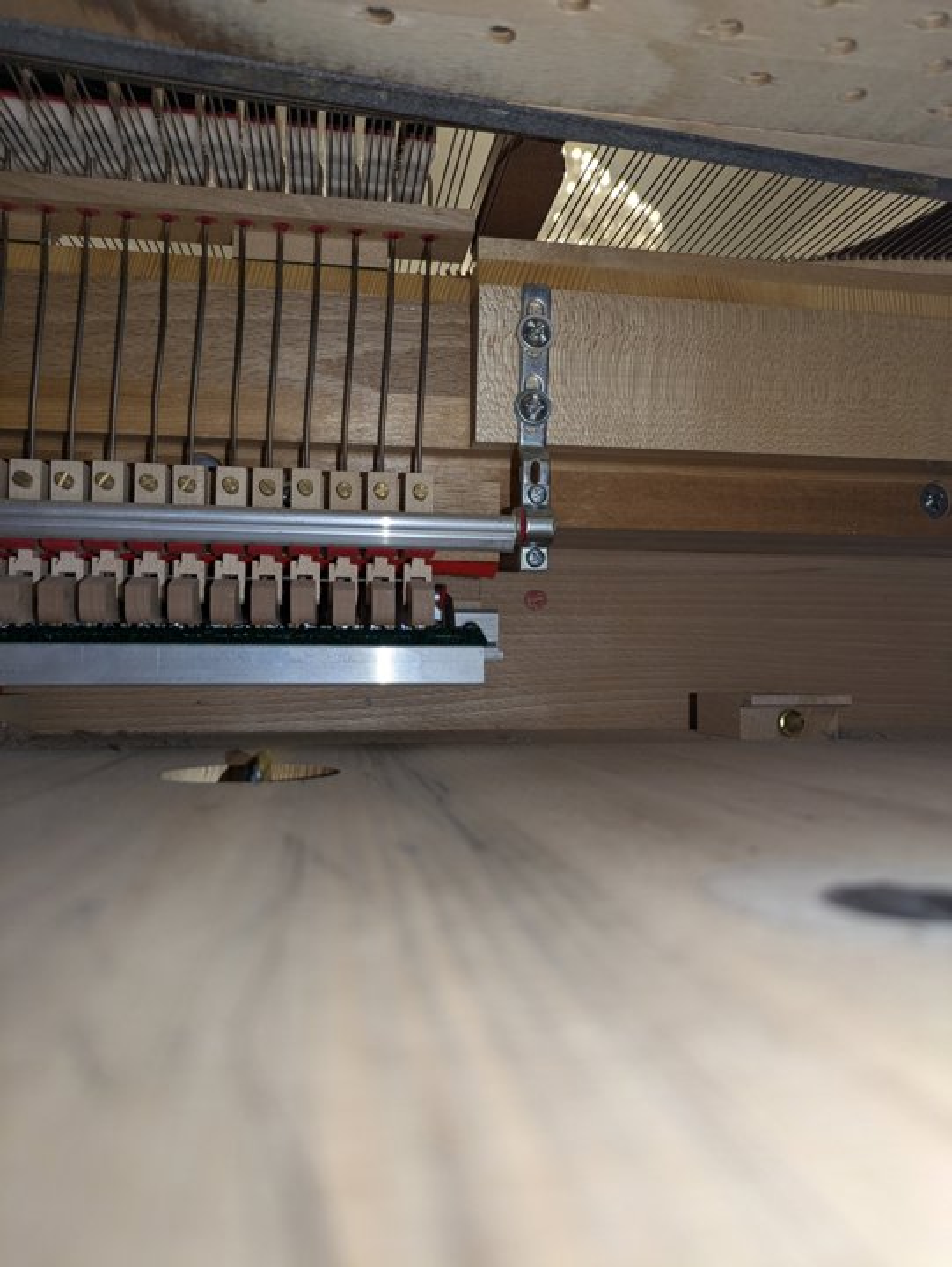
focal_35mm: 25
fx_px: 916
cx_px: 476
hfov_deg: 54.9
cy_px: 634
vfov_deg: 69.4
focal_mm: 5.43
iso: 84
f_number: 1.89
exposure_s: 1/120
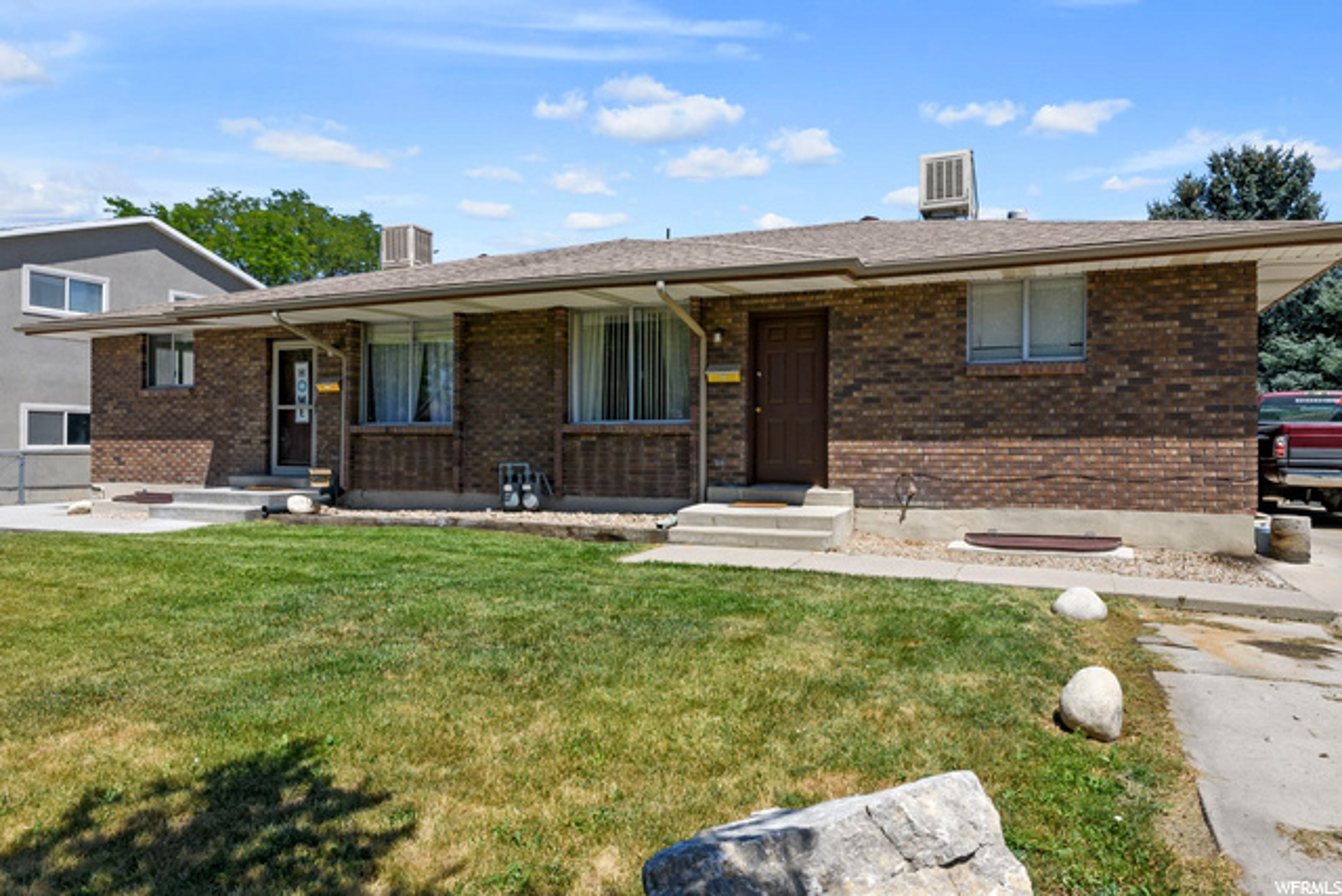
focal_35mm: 24
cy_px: 448
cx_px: 671
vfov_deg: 53.2
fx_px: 895
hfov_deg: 73.7
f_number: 10
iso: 400
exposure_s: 1/800
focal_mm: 24
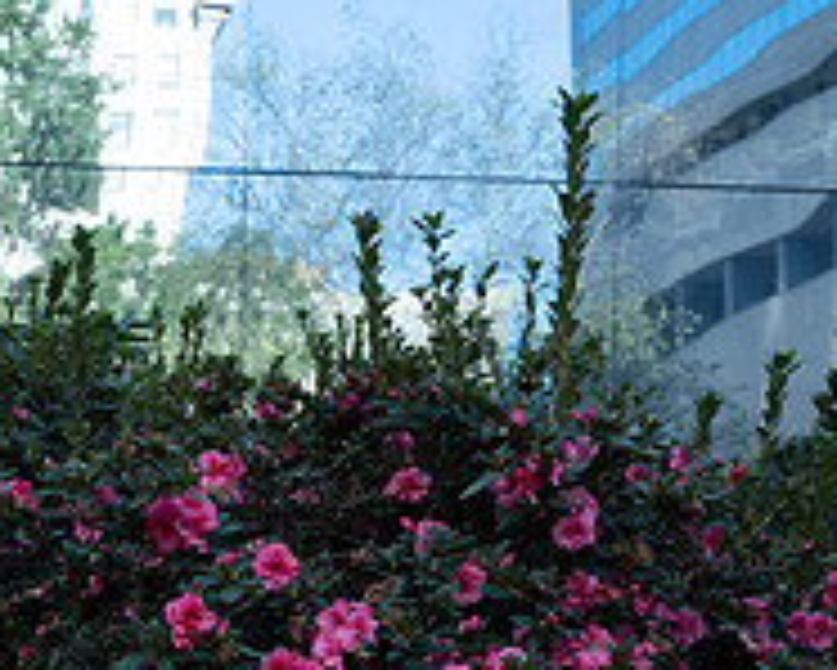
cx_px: -133
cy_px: 962
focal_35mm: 96
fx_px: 2379
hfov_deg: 19.0
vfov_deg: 15.0
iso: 400
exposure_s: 1/250
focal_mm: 28
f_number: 5.6
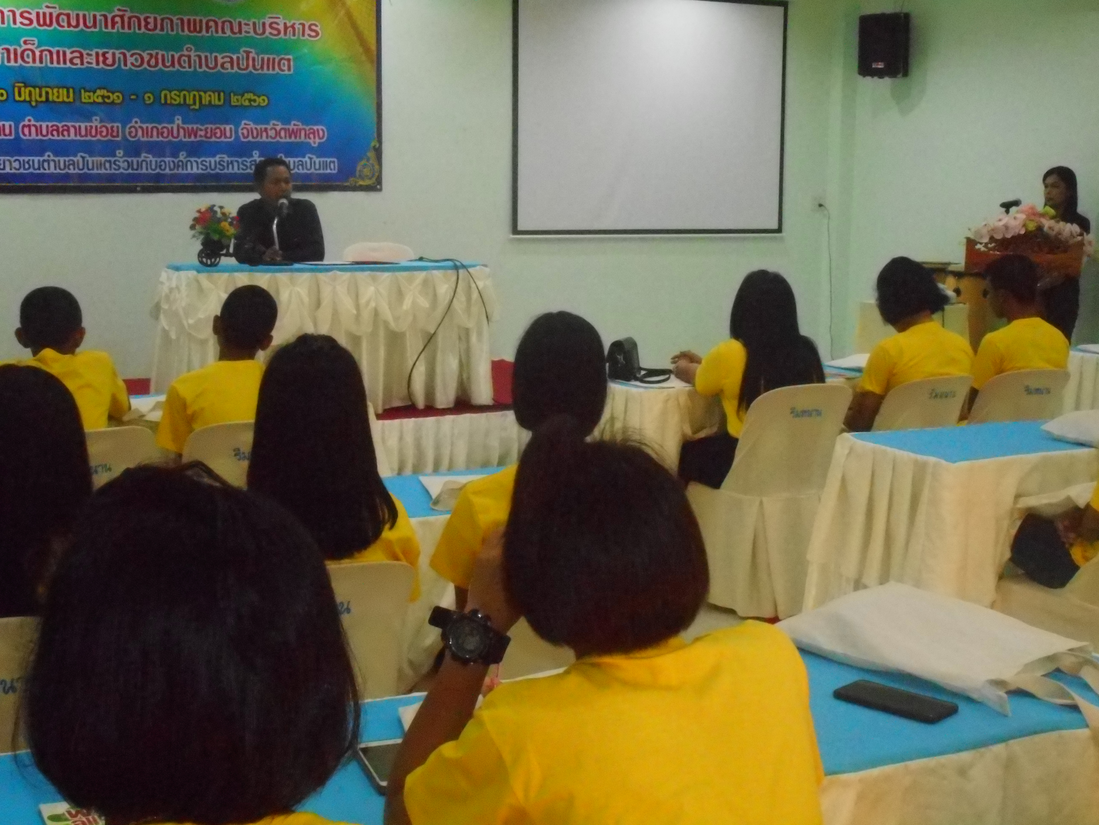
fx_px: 1619
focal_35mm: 51
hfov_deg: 37.5
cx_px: 550
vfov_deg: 28.6
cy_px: 412
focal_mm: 9.1
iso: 1600
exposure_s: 1/60
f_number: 4.9
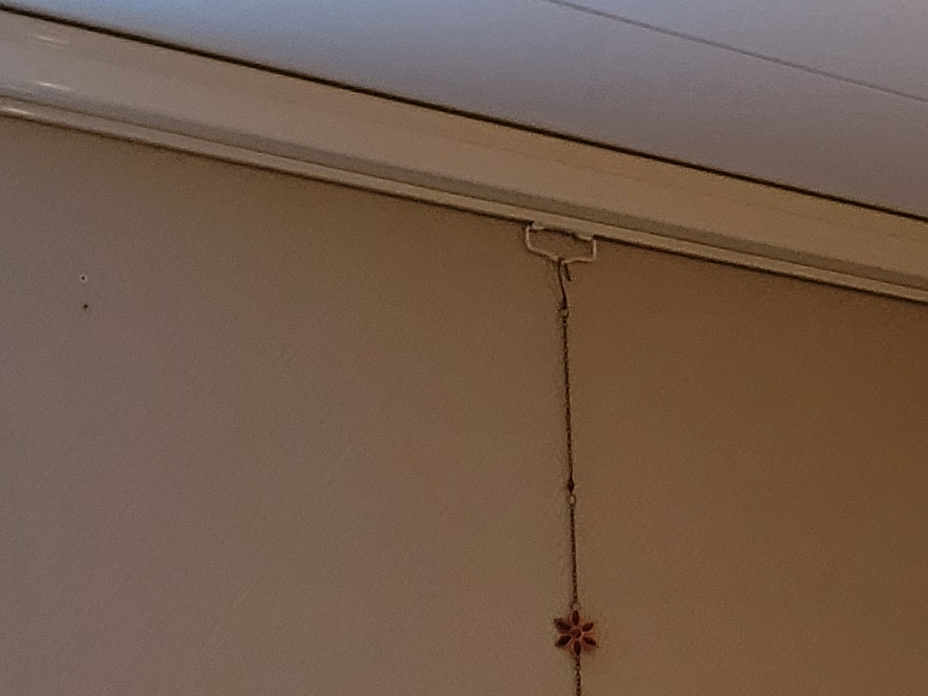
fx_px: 3029
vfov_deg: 11.6
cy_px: 1442
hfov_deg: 16.3
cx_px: 1276
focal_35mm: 113
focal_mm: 5.4
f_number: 1.8
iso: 800
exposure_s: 1/25
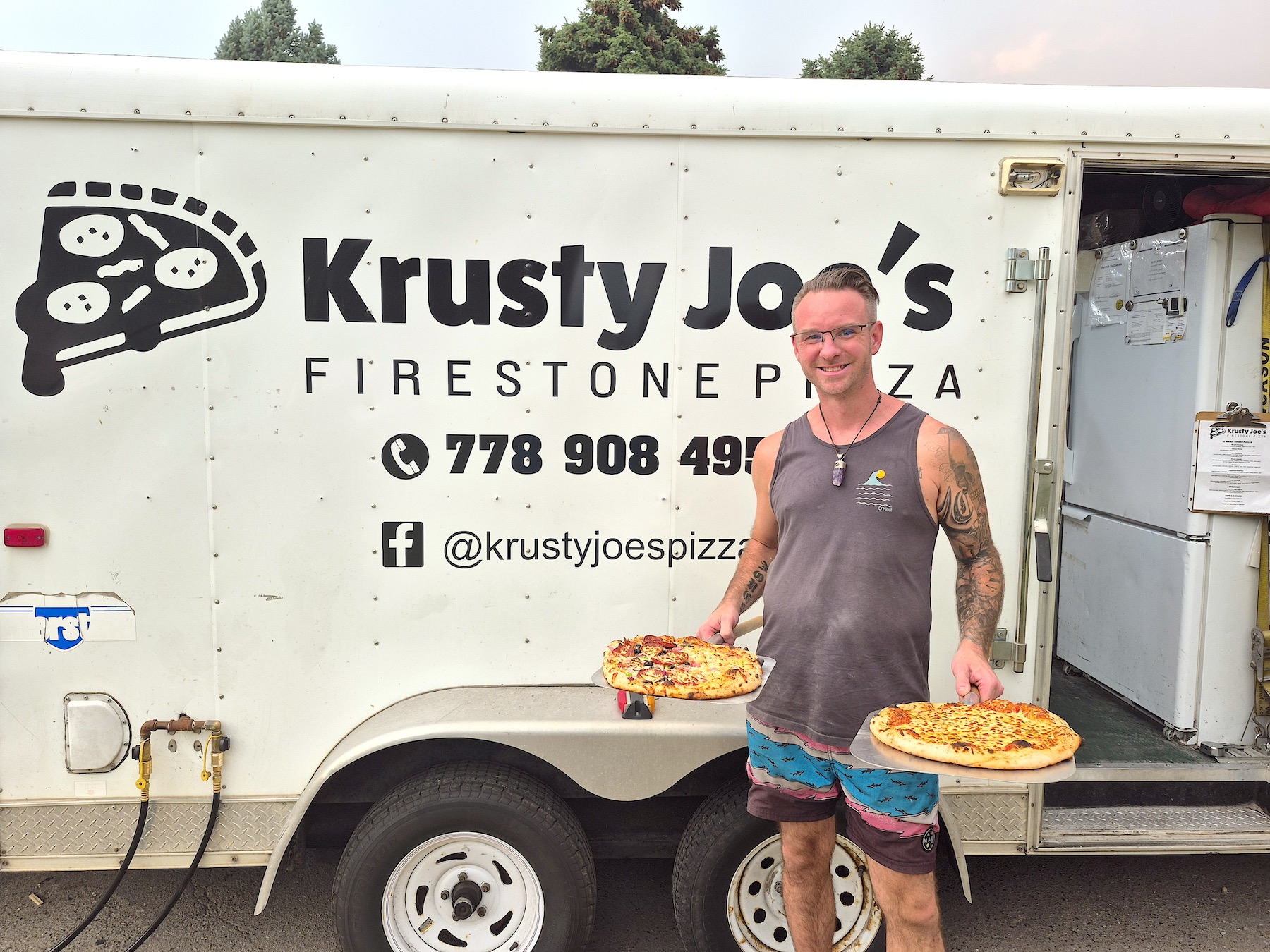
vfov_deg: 58.9
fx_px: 844
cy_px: 476
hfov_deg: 73.9
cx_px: 635
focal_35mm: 23
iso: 25
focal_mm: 5.4
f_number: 1.8
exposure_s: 1/154
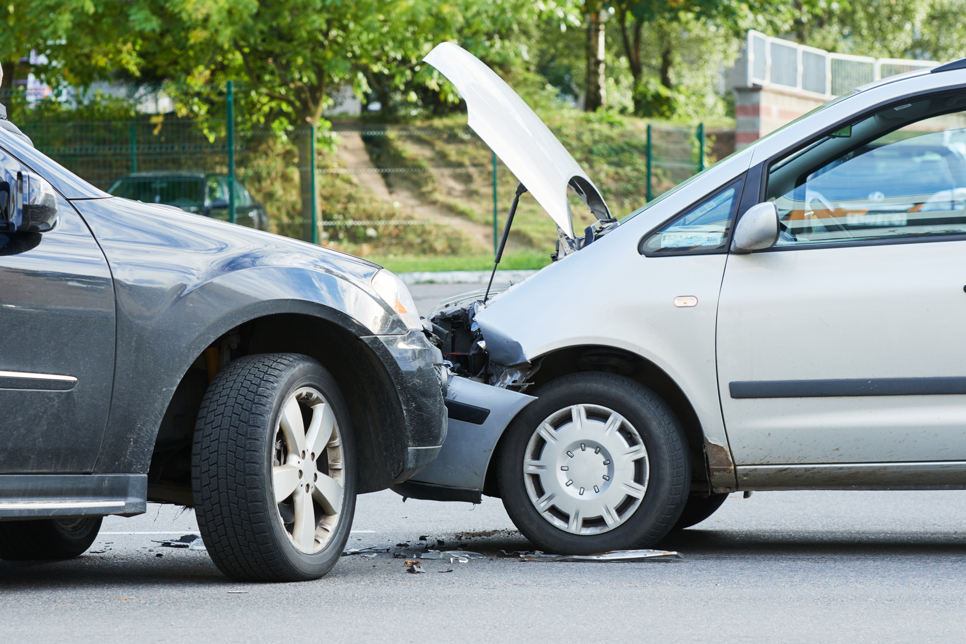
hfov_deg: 13.4
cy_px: 322
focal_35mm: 153
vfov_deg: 9.0
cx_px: 483
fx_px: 4105
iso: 200
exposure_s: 1/100
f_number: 5.6
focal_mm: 102
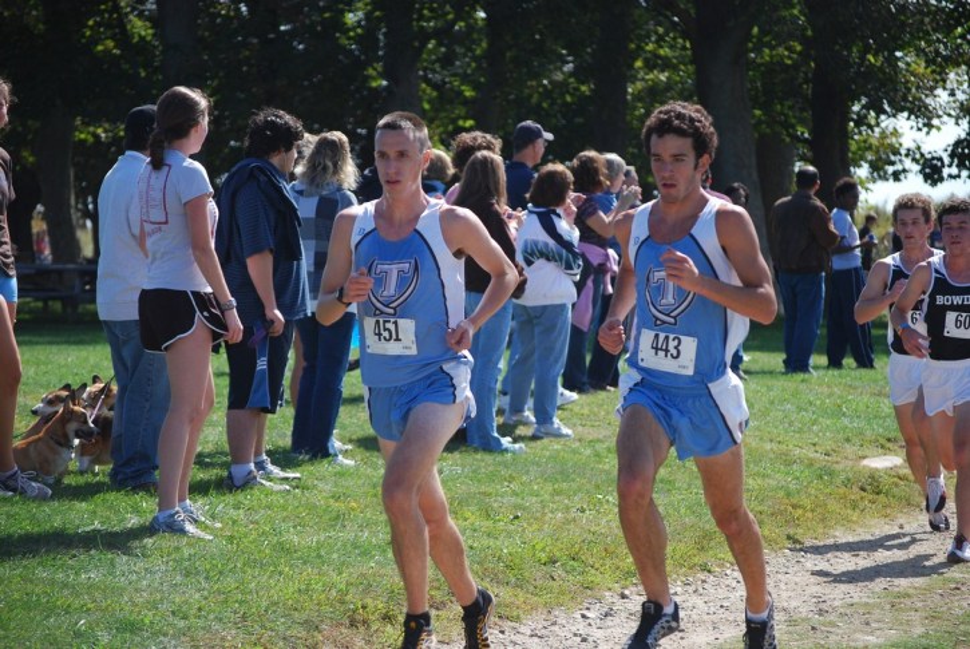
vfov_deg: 9.4
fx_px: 3965
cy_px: 324
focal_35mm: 147
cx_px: 485
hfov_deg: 13.9
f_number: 4.5
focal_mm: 98
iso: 200
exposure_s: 1/640
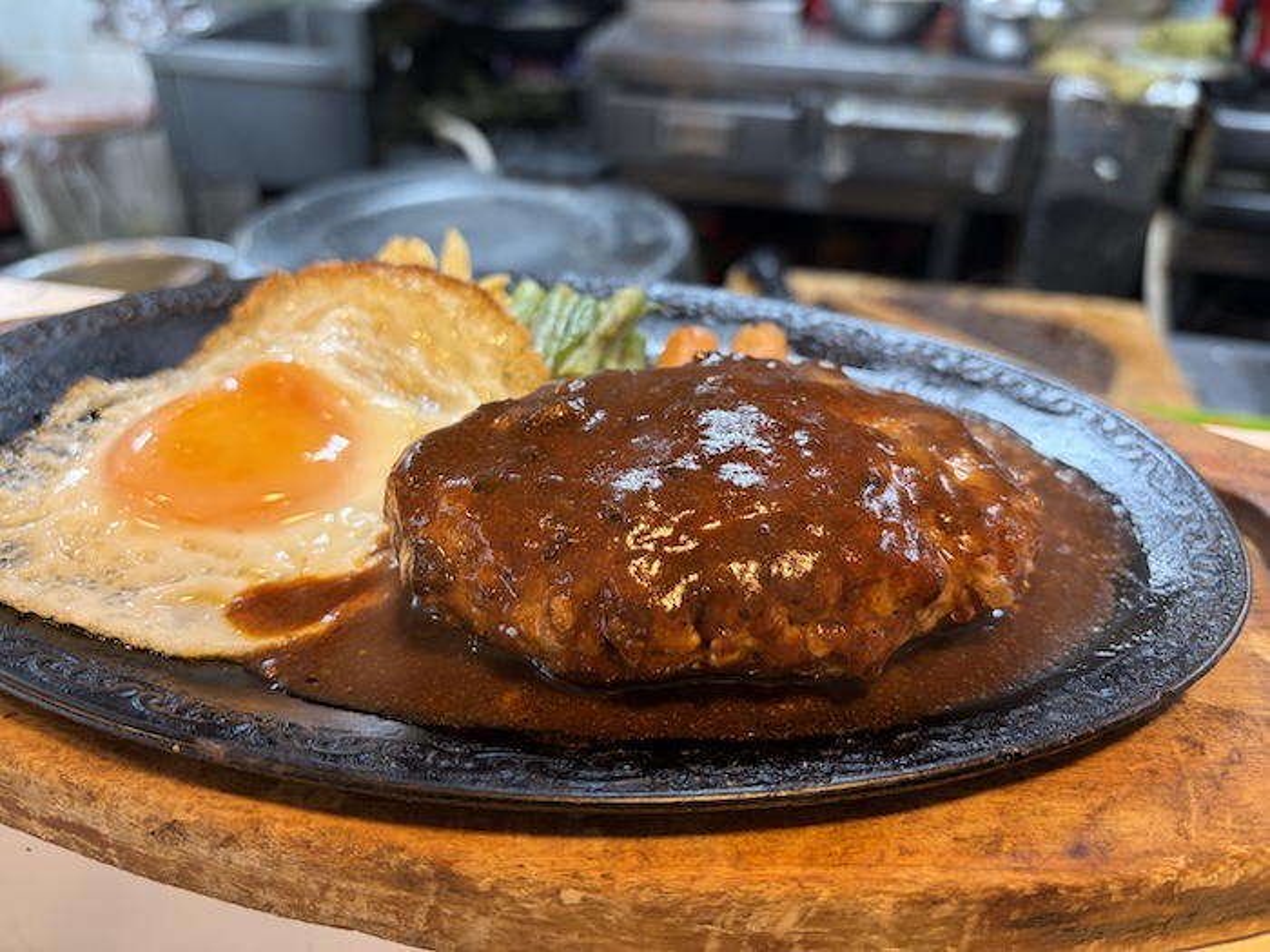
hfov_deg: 67.3
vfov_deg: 53.1
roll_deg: -0.2
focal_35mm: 26
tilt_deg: -32.5
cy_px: 476
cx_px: 635
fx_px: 954
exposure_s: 1/50
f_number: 1.6
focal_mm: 5.96
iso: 100
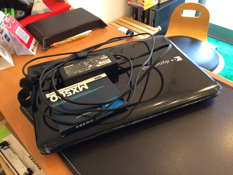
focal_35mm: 29
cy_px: 88
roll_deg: +1.8
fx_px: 195
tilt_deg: -43.8
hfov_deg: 61.7
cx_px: 116
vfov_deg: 48.2
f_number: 2.2
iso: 100
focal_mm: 4.15
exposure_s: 1/30
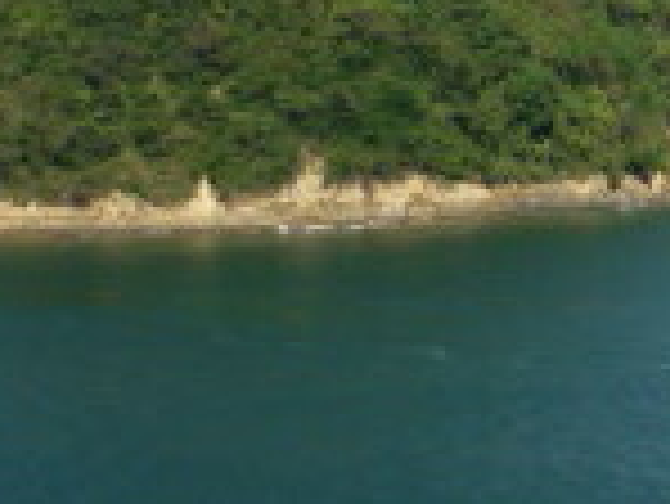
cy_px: 54
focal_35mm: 142
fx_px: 2751
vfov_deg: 10.4
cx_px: 769
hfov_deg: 13.6
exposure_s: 1/200
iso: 100
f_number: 8
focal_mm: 5.5
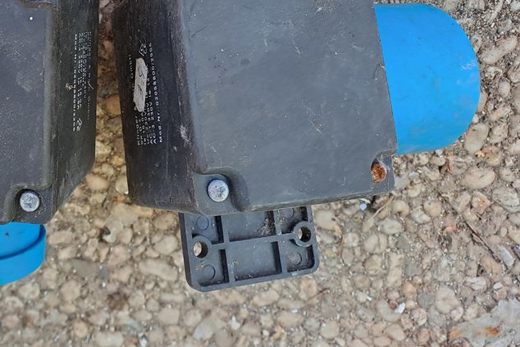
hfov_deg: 45.4
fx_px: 592
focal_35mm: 41
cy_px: 50
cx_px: 116
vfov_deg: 31.5
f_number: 1.8
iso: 100
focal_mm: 4.65
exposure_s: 1/50
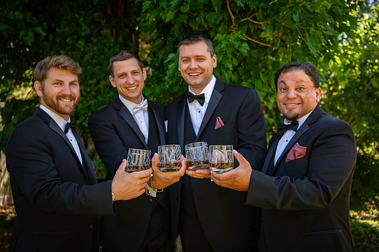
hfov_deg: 58.7
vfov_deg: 41.1
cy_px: 126
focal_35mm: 32
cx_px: 190
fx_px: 337
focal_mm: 32
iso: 100
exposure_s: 1/125
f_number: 2.8
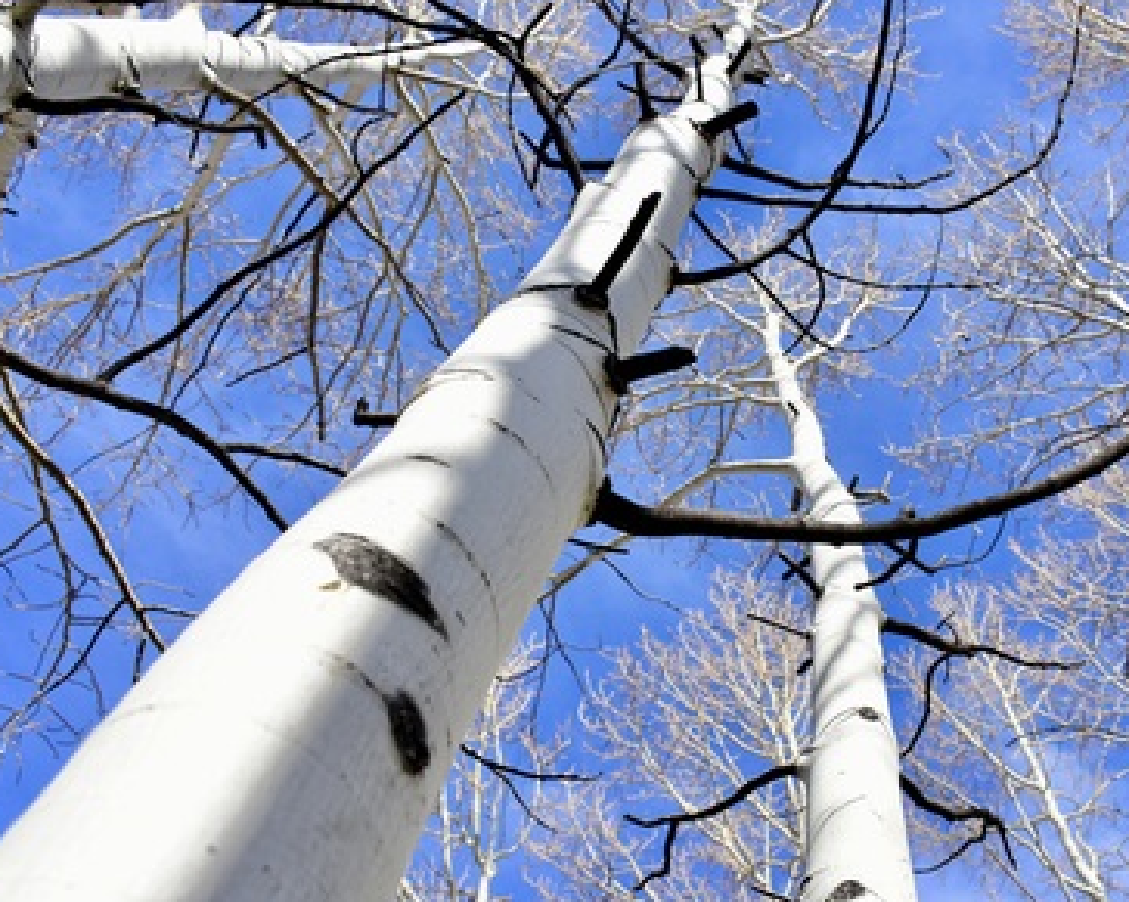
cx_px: 723
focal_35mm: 39
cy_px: 401
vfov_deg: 38.2
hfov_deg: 46.3
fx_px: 1303
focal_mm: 18
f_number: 7.1
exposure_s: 1/250
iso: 100
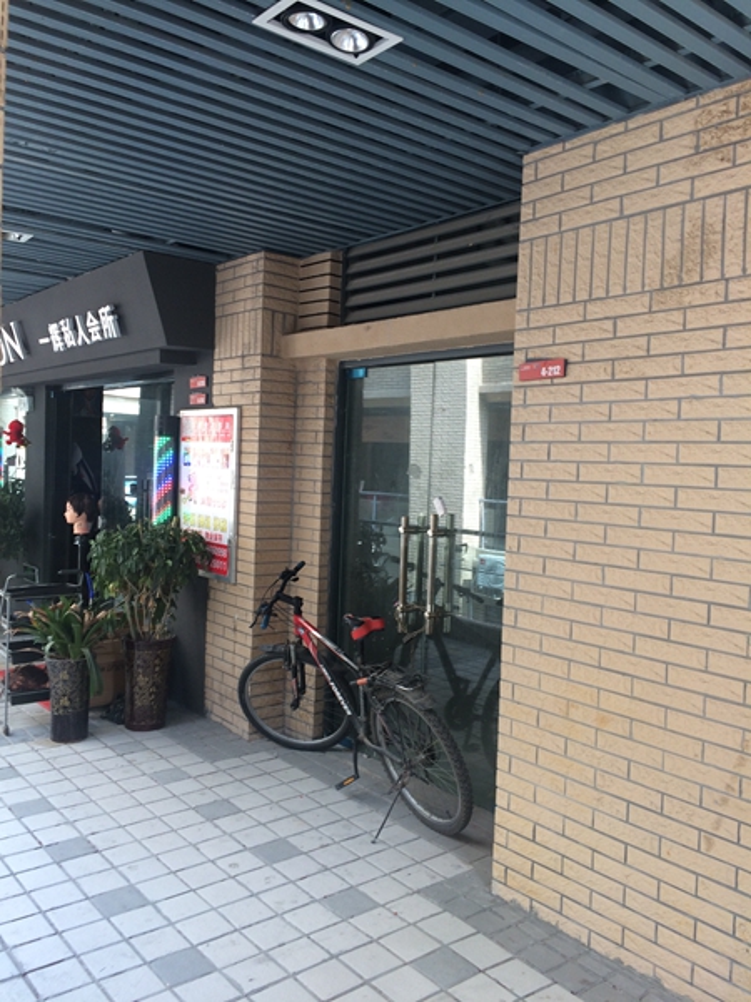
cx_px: 376
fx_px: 839
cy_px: 501
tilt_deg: -3.0
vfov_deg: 61.7
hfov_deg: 48.2
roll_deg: -1.9
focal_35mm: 29
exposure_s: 1/60
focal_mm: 4.15
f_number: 2.2
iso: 50
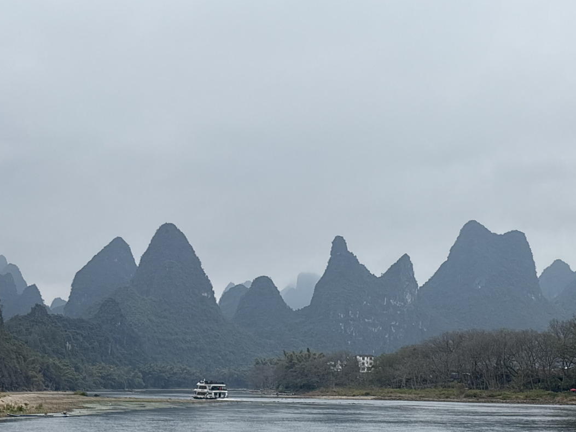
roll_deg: +0.2
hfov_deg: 24.7
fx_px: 1315
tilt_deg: +4.9
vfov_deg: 18.6
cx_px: 337
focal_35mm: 79
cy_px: 270
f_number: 1.6
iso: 32
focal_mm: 5.96
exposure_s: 1/1422
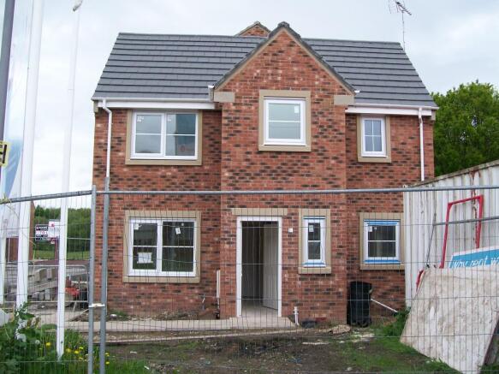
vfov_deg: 39.6
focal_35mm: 36
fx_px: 519
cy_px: 187
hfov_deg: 51.4
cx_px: 250
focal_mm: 6
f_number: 2.7
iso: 80
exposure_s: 1/478
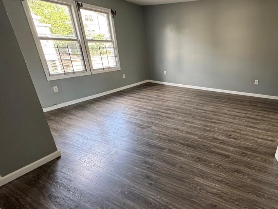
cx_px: 188
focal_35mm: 20
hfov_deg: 78.7
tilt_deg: -23.9
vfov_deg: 65.9
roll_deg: -1.4
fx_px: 161
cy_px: 114
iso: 250
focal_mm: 2.22
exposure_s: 1/99
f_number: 2.2
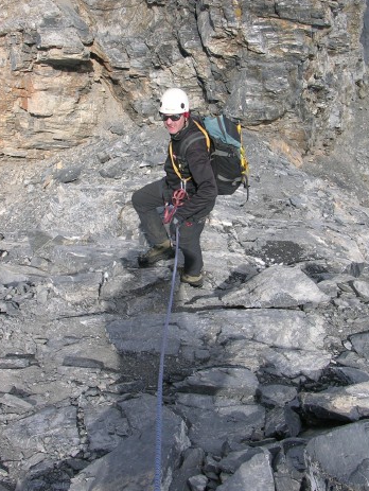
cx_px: 177
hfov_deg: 25.3
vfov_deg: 33.1
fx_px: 823
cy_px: 203
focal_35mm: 58
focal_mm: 8.9
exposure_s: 1/212
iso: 50
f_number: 5.6
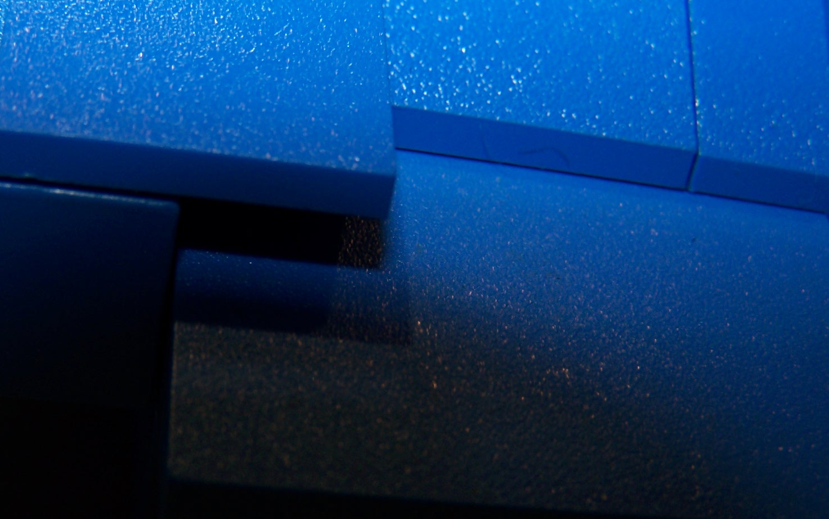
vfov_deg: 23.1
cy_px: 323
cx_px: 265
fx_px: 1265
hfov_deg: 35.9
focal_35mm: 56
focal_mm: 6.3
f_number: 2.8
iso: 80
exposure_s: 1/60
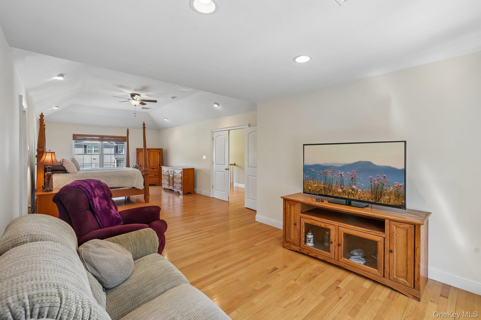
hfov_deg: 96.7
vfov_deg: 73.7
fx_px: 214
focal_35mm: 16
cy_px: 160
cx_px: 240
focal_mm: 16
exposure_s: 1/13
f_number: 8
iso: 400
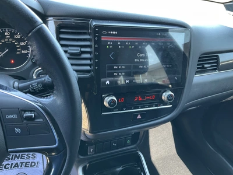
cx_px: 116
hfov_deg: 61.7
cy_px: 88
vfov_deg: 48.2
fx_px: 195
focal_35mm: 29
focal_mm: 3
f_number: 1.8
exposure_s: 1/60
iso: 100
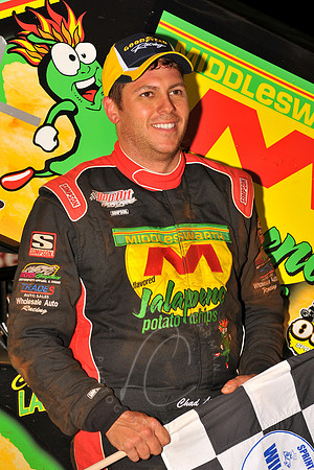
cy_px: 235
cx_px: 157
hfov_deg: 10.2
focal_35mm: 135
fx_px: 1766
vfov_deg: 15.2
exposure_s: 1/320
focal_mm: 135
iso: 500
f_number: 8
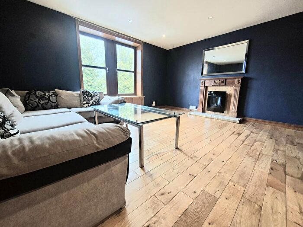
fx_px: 114
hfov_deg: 106.2
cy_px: 114
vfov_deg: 89.9
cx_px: 152
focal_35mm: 13
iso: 400
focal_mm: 2.2
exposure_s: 1/50
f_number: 2.2
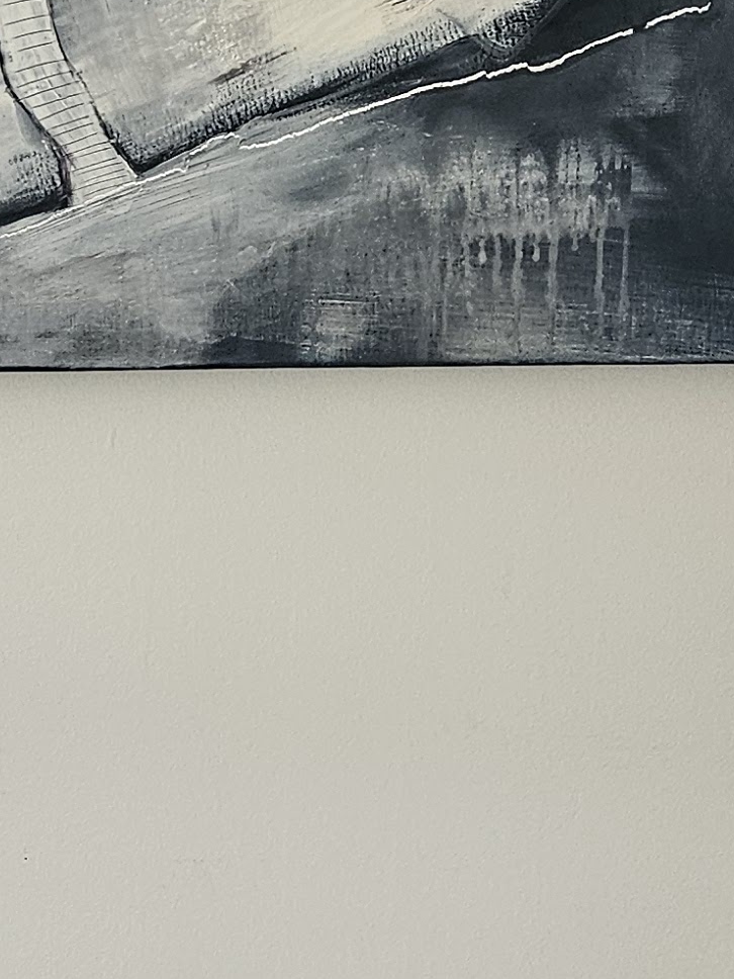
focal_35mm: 95
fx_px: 2686
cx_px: -28
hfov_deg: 15.2
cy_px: 245
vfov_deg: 20.5
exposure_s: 1/100
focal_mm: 5.4
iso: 250
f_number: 1.8
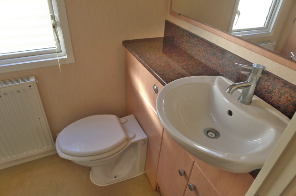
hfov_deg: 73.8
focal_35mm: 24
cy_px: 98
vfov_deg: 52.9
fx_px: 197
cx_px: 148
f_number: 2
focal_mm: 5.1
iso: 400
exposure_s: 1/80
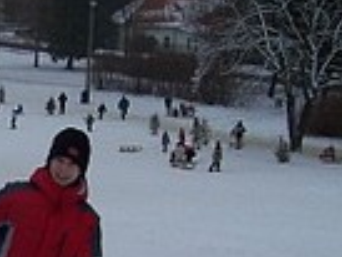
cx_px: -35
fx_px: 979
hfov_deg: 19.0
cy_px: 262
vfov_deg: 14.7
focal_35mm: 99
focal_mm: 5.6
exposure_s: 1/180
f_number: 5.6
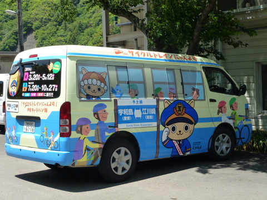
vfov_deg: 25.7
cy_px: 100
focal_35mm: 57
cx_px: 134
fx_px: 440
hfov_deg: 33.8
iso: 160
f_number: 4.4
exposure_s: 1/500
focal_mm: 10.1
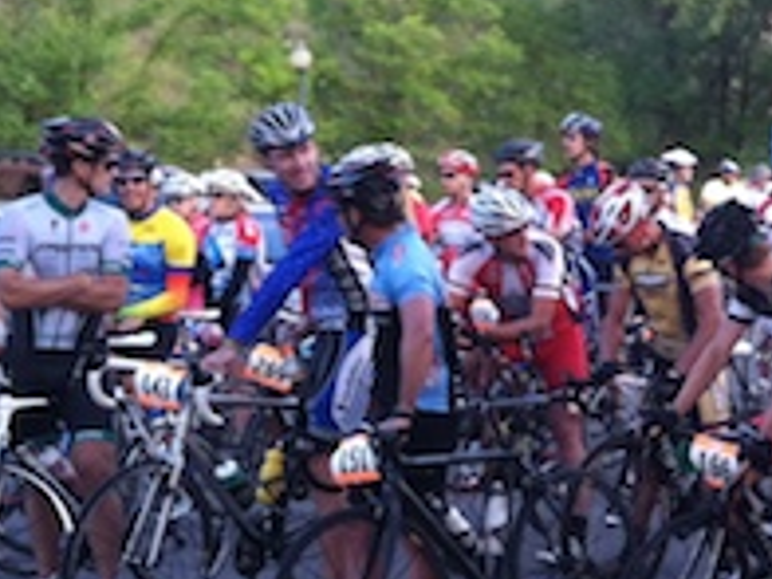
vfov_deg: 13.8
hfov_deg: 17.8
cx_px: 843
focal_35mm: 107
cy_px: 260
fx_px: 2386
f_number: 2.8
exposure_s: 1/40
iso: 80
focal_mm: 3.85
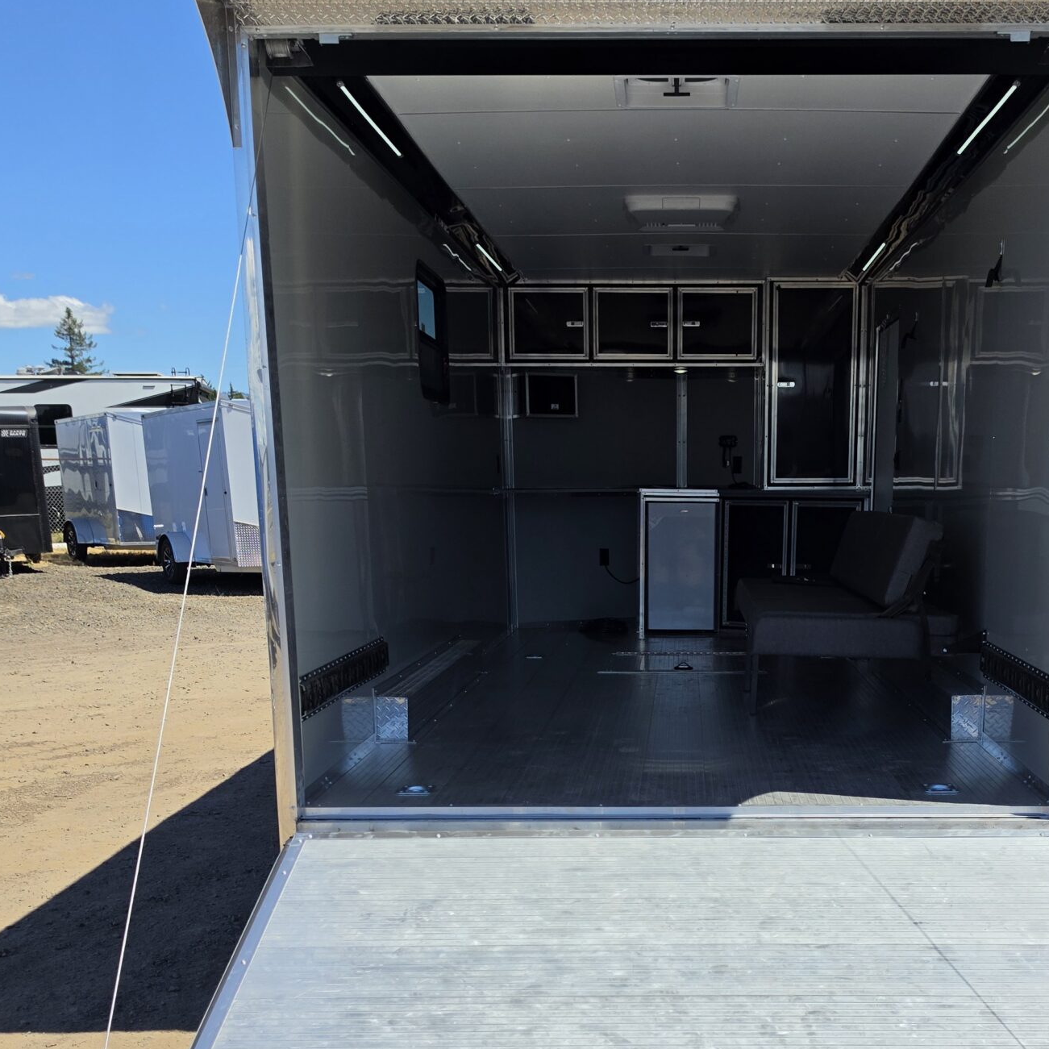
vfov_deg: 40.7
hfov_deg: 41.4
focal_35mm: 40
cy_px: 783
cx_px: 693
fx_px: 1371
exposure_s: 1/7939
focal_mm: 6.5
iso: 32
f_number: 1.4
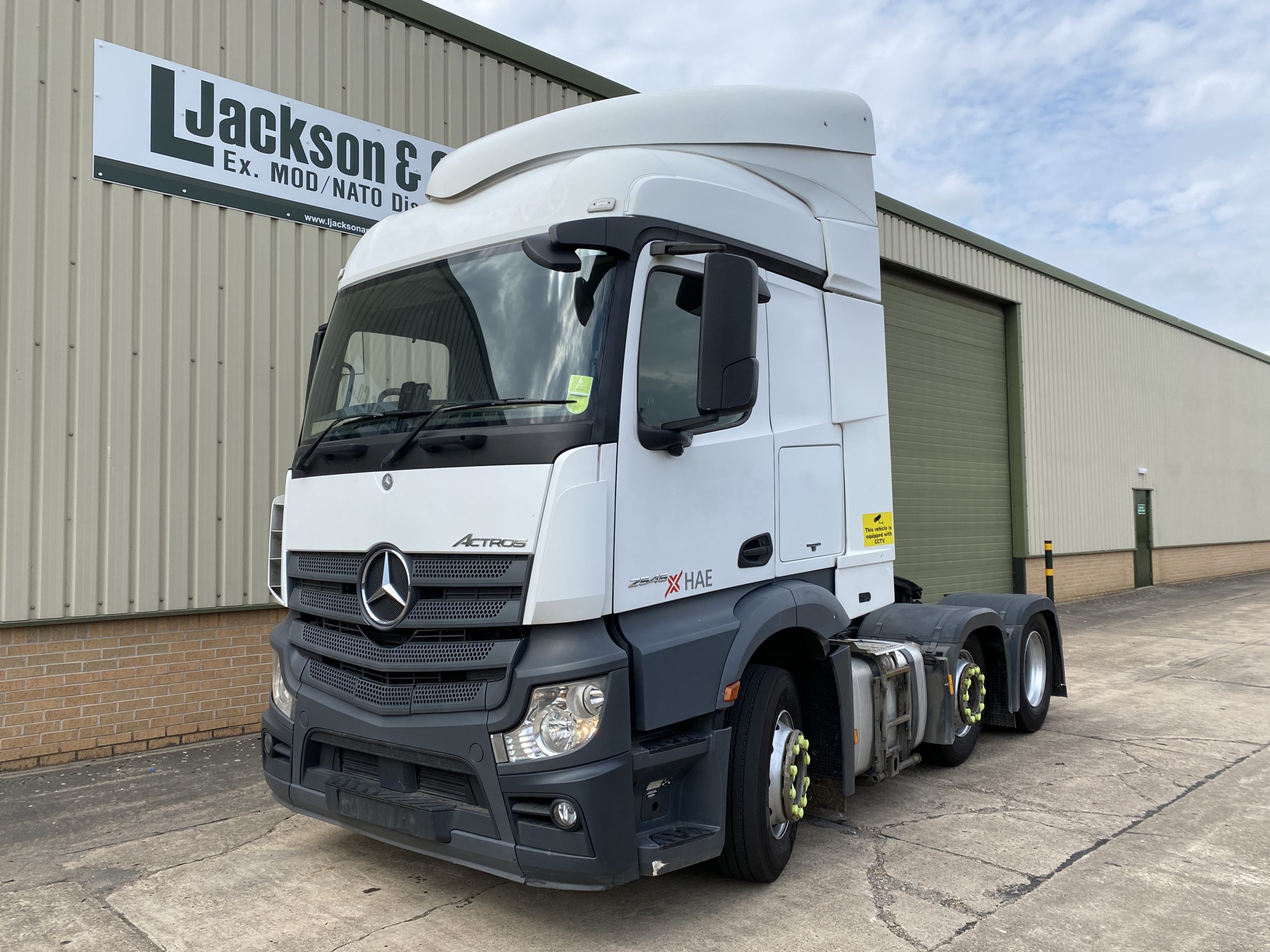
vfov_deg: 53.1
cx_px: 635
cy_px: 476
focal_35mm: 26
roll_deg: -0.9
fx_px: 954
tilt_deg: +5.5
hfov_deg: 67.3
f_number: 1.8
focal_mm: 4.25
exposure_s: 1/2183
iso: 32
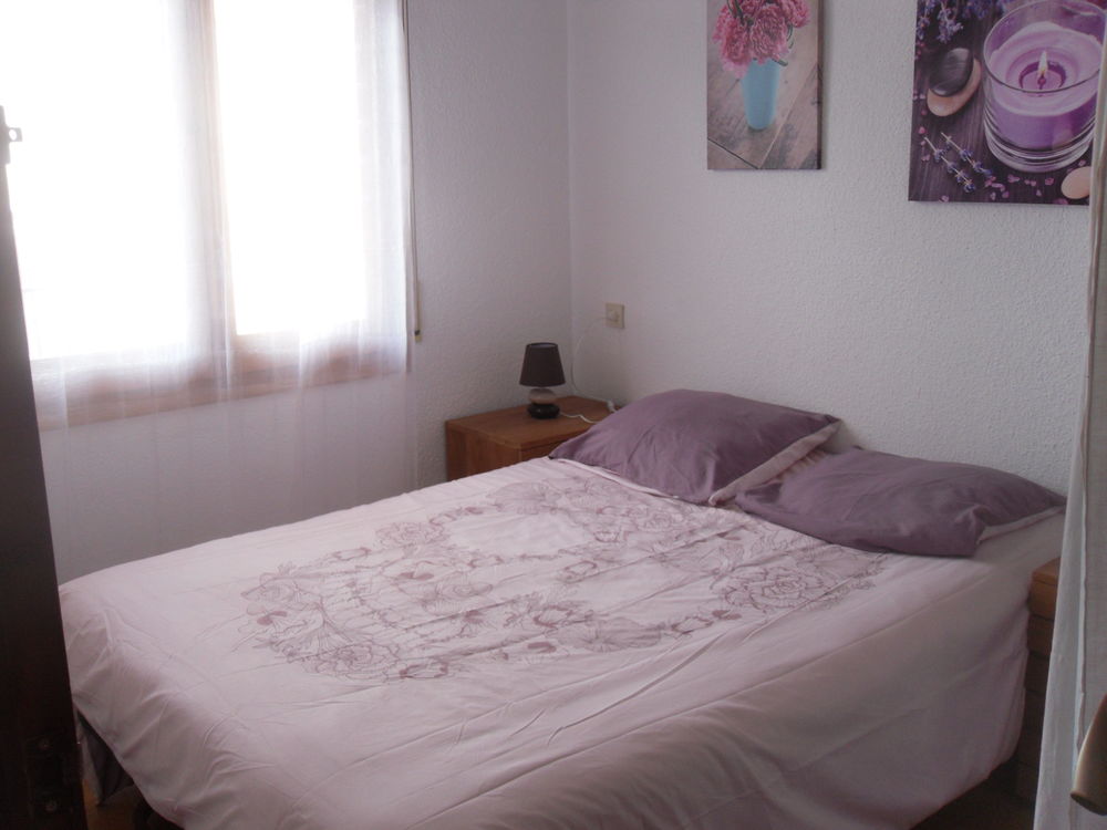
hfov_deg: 52.6
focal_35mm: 35
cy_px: 415
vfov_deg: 40.7
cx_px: 554
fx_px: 1119
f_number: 3.5
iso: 100
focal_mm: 6.3
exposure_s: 1/53
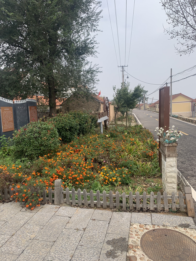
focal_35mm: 26
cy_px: 130
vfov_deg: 67.3
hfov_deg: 53.1
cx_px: 98
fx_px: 196
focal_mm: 4.25
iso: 25
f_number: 1.8
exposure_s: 1/1235
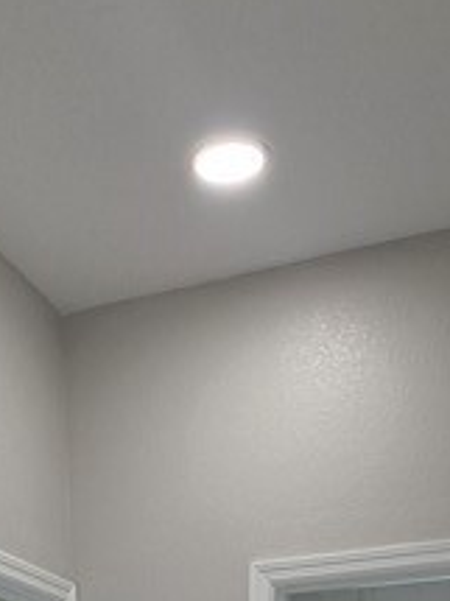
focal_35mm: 62
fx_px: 1076
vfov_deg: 21.5
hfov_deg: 23.3
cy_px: 1057
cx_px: 95
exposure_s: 1/120
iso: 64
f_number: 1.9
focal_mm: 2.2
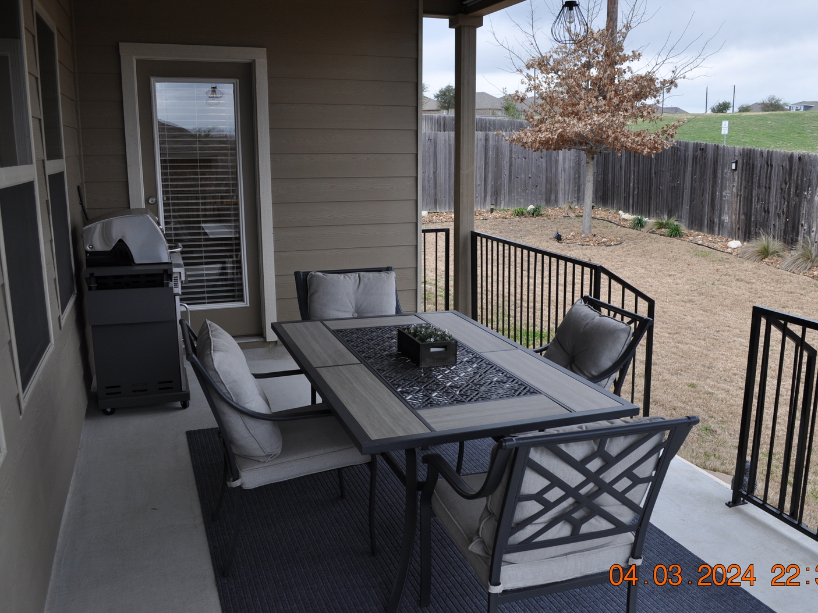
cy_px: 308
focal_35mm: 30
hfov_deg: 59.8
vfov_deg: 46.8
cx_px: 462
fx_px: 709
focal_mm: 18
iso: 220
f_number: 5.6
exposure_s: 1/125
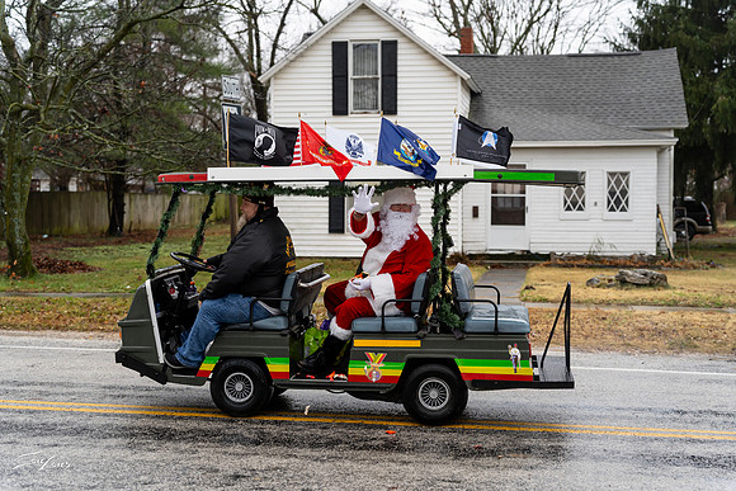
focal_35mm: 53
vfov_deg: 25.5
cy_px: 246
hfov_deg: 37.5
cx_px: 368
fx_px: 1084
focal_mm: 53
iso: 500
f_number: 2.8
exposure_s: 1/640
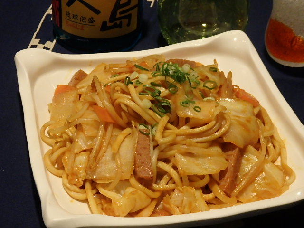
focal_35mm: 73
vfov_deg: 20.2
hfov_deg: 26.7
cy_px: 114
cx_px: 152
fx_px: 641
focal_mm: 13.1
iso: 800
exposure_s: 1/15
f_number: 4.5
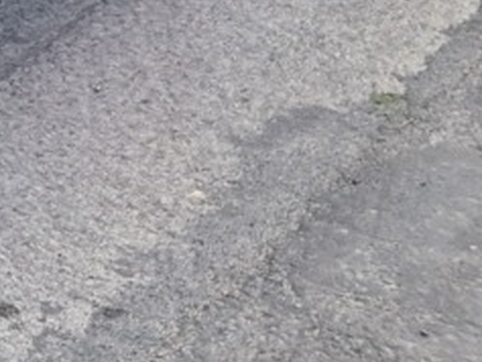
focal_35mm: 155
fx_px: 2159
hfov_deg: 11.3
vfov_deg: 9.2
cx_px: -527
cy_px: -248
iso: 50
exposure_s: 1/437
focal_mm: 5.4
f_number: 1.8
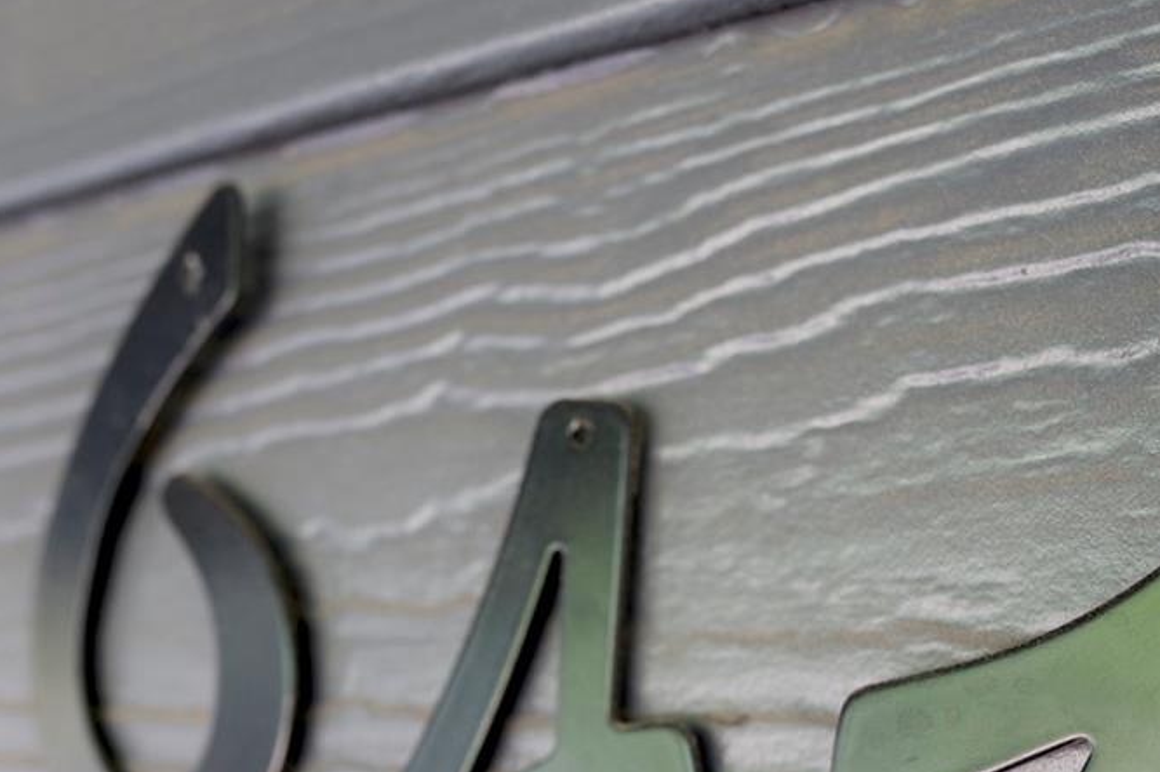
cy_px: 769
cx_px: 492
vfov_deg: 26.6
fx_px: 1546
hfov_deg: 41.0
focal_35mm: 48
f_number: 3.2
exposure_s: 1/100
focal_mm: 20
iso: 320
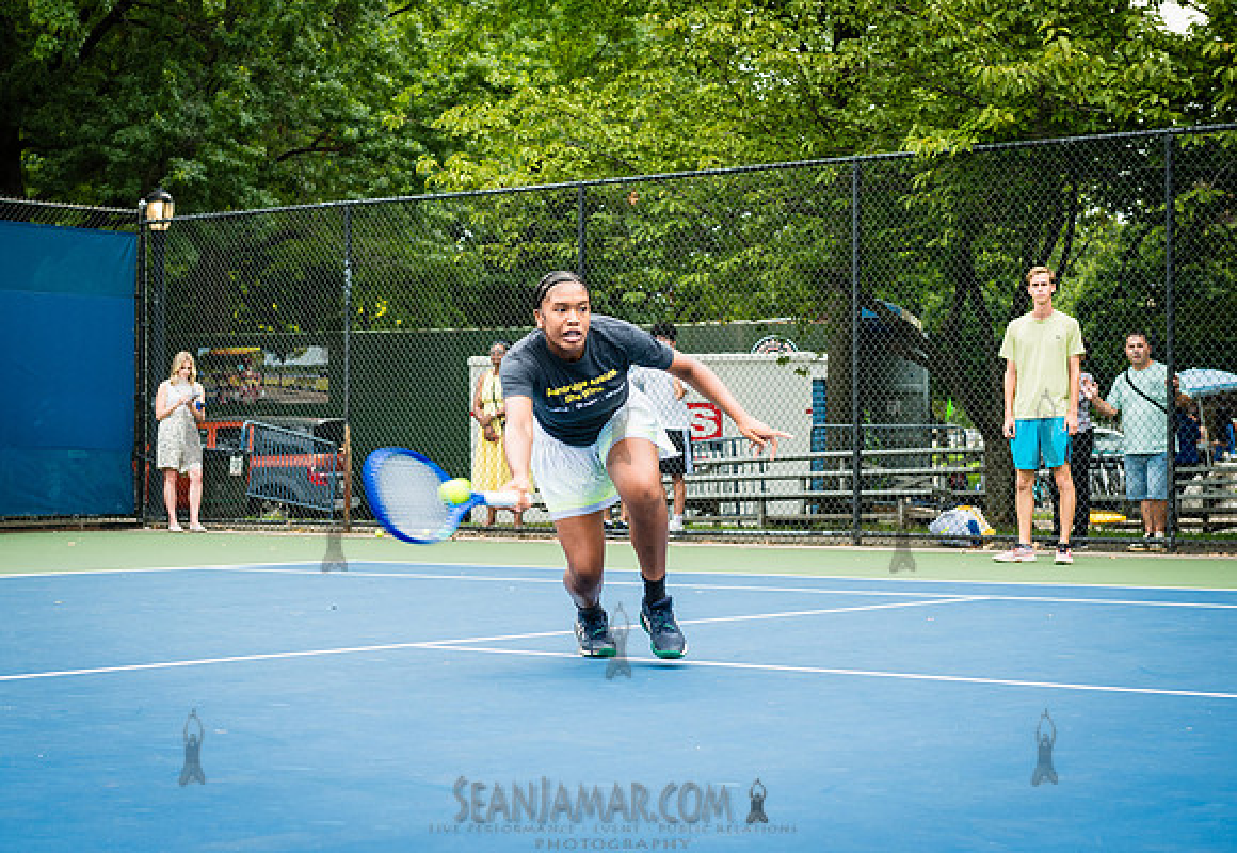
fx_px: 2525
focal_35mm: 73
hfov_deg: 27.5
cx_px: 575
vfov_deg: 19.2
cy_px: 430
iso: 400
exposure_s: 1/400
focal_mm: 55
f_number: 4.5
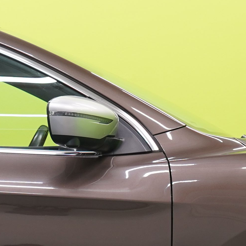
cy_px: 248
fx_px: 1978
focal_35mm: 246
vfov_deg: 7.1
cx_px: -72
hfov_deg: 7.0
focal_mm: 48
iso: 400
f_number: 5
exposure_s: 1/25
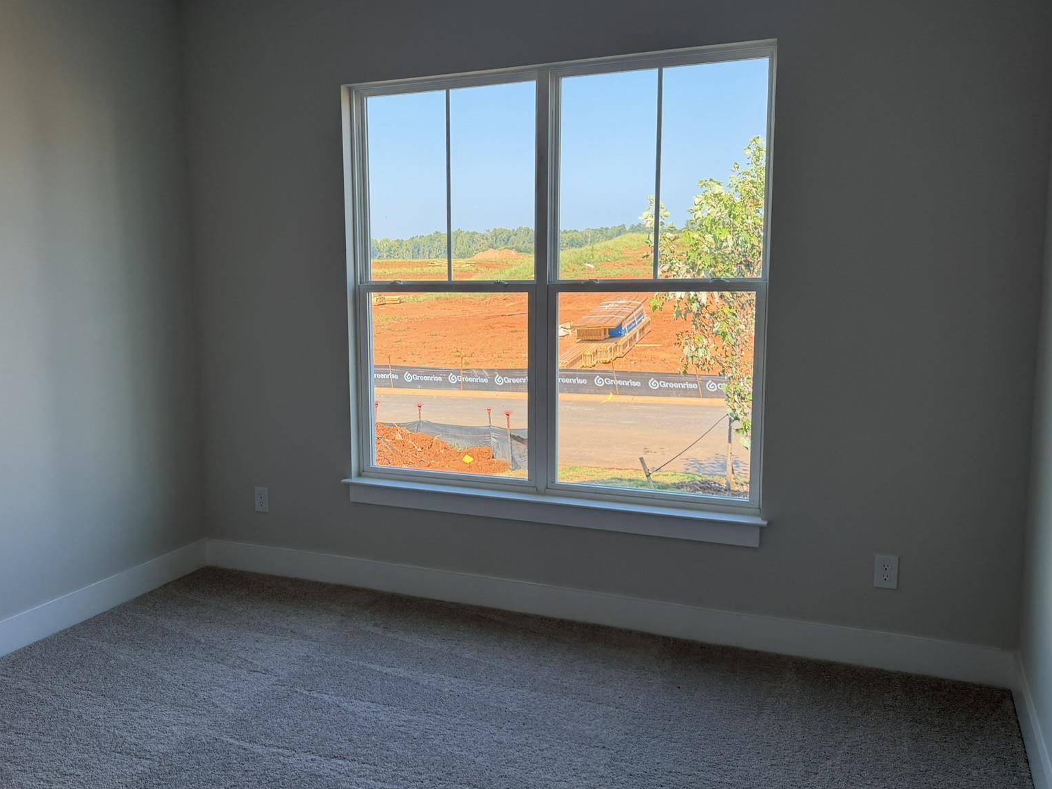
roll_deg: +1.8
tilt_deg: -8.2
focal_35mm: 32
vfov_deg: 44.2
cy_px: 396
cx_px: 418
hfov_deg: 56.4
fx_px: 972
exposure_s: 1/665
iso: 100
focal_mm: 6.76
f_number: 1.78
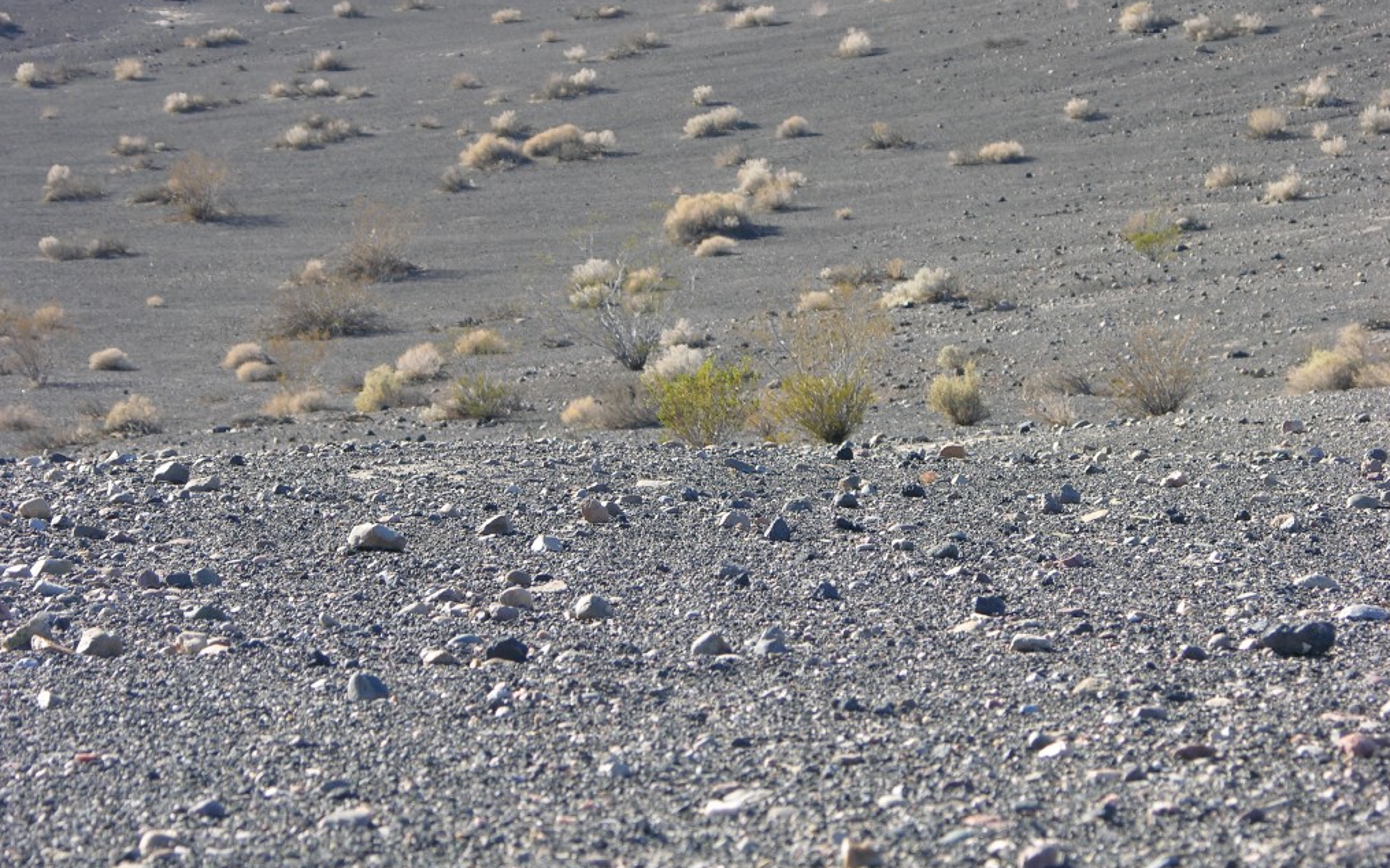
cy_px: 396
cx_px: 692
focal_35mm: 139
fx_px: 5265
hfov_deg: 15.0
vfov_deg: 9.4
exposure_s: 1/145
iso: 50
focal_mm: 31.9
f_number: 4.3
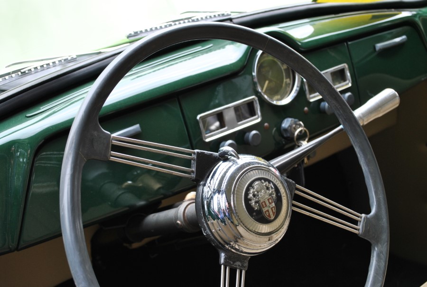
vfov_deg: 26.6
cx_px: 214
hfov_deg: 38.8
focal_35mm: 51
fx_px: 606
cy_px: 144
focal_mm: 34
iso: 200
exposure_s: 1/125
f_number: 5.6
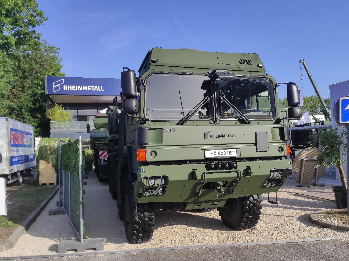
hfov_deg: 65.3
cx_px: 169
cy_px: 136
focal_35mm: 27
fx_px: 272
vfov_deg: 51.3
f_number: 1.89
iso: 100
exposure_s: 1/1836
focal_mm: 5.43
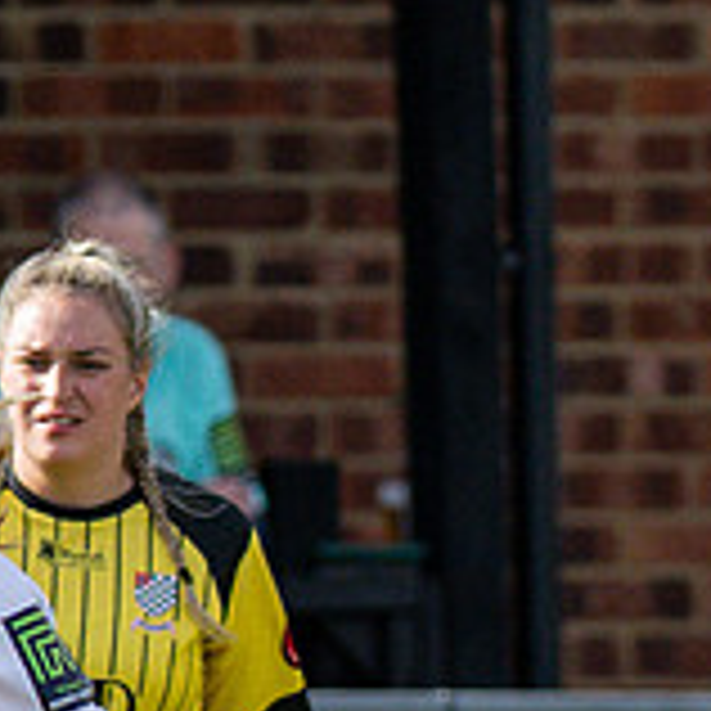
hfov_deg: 0.6
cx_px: -1267
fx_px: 66112
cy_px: 1075
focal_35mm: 2845
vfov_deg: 0.6
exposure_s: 1/2000
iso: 200
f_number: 4
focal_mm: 300
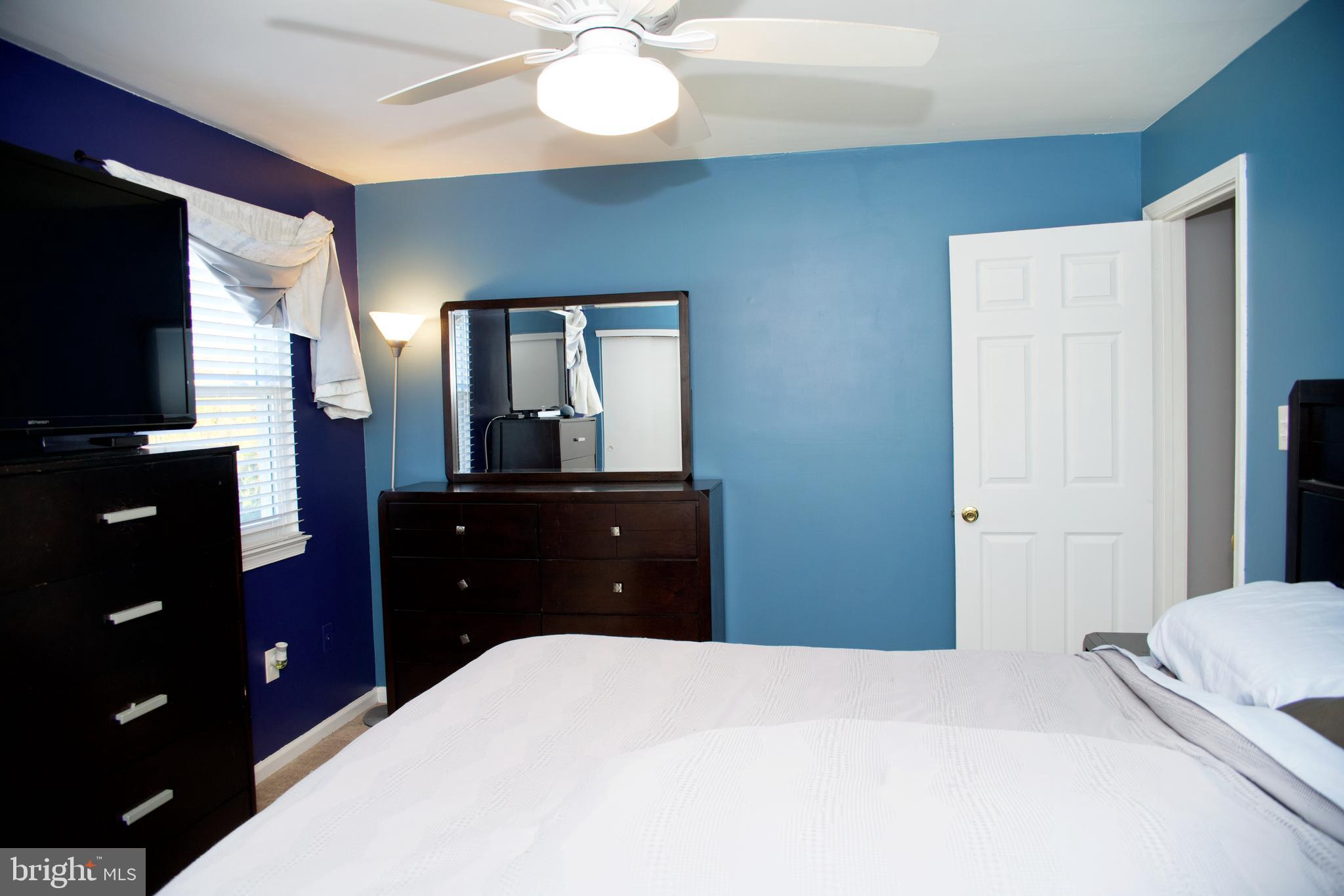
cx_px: 672
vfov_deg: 53.1
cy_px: 448
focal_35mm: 24
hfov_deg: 73.7
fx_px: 896
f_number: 8
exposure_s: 1/40
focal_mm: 24
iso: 500
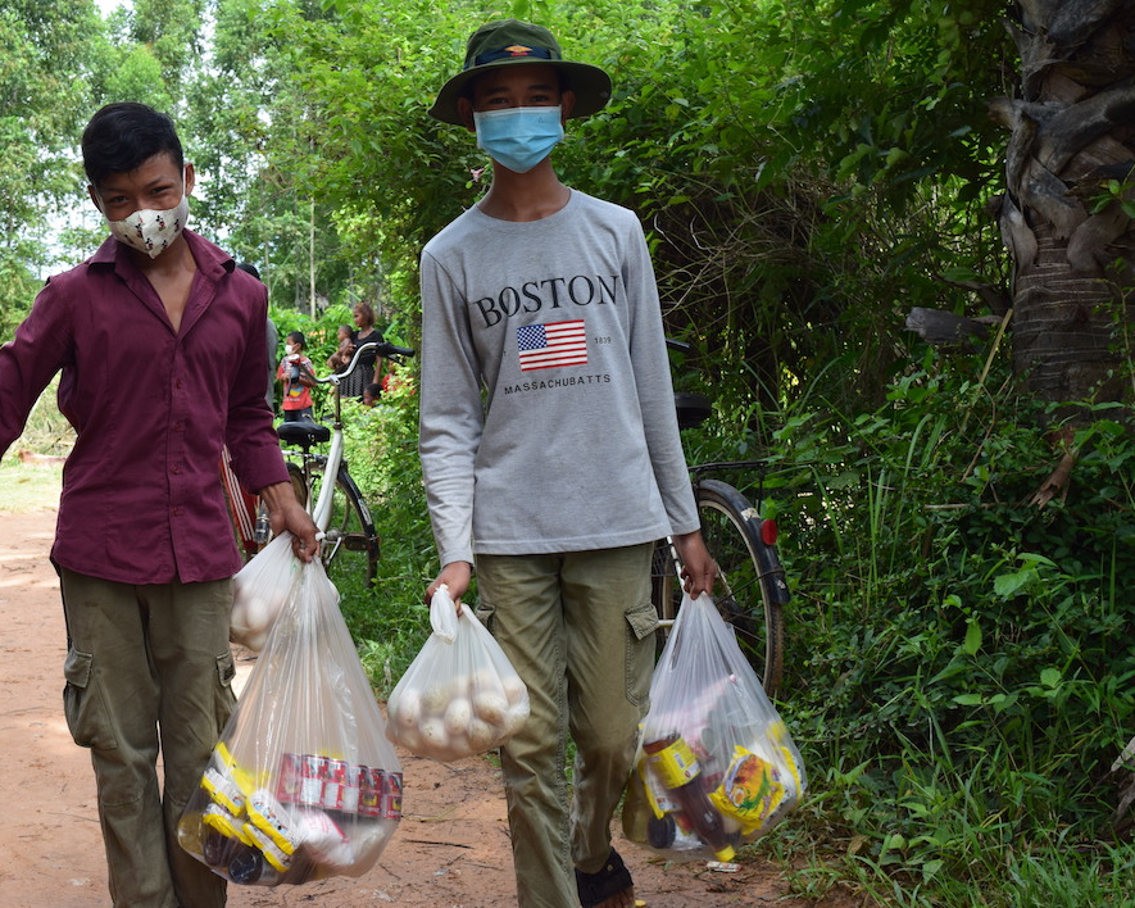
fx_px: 1848
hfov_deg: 34.1
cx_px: 480
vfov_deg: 27.6
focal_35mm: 55
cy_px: 451
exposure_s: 1/200
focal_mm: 32
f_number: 10
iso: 400
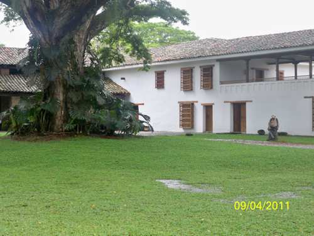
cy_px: 118
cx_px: 157
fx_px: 617
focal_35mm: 68
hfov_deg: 28.6
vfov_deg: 21.6
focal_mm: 12.1
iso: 80
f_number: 4.5
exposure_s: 1/80
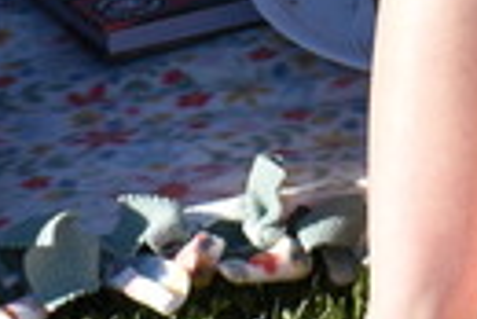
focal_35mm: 259
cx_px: 492
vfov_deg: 5.2
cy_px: -390
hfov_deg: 7.9
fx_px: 3436
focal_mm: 22
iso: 110
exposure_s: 1/250
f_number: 8
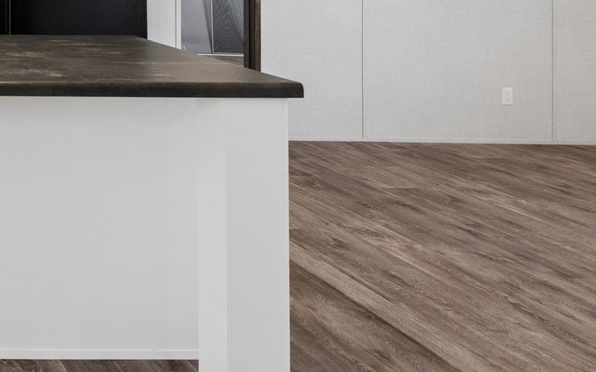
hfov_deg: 32.4
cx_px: -209
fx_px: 698
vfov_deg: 26.3
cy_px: -85
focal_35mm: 43
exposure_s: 1/50
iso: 400
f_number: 8
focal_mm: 14
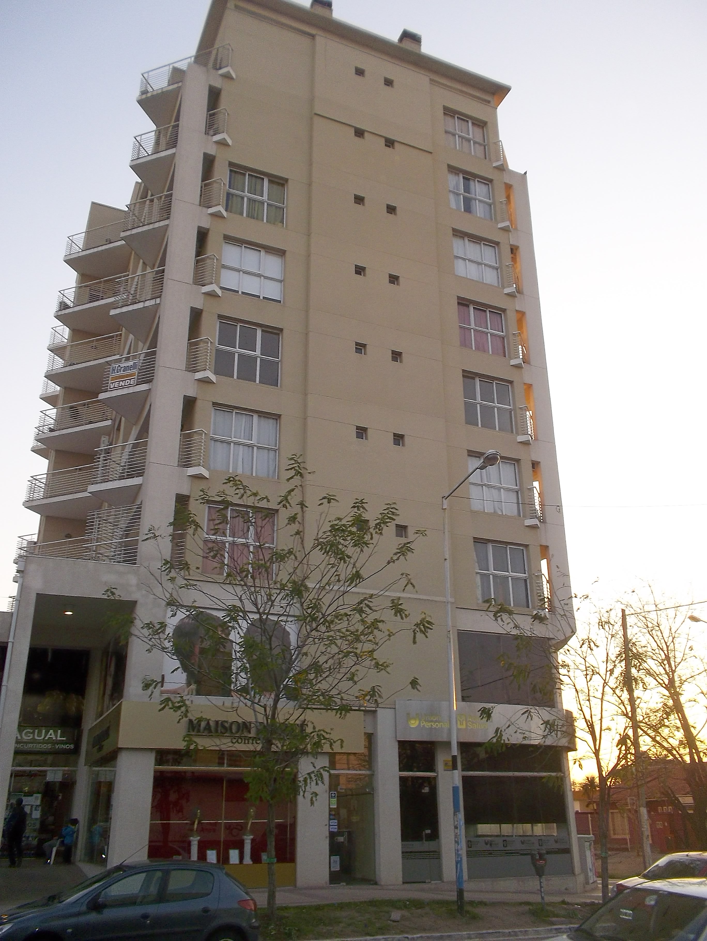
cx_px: 354
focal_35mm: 29
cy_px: 470
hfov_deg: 48.3
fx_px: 789
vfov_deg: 61.6
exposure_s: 1/200
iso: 80
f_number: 3.3
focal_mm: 4.1
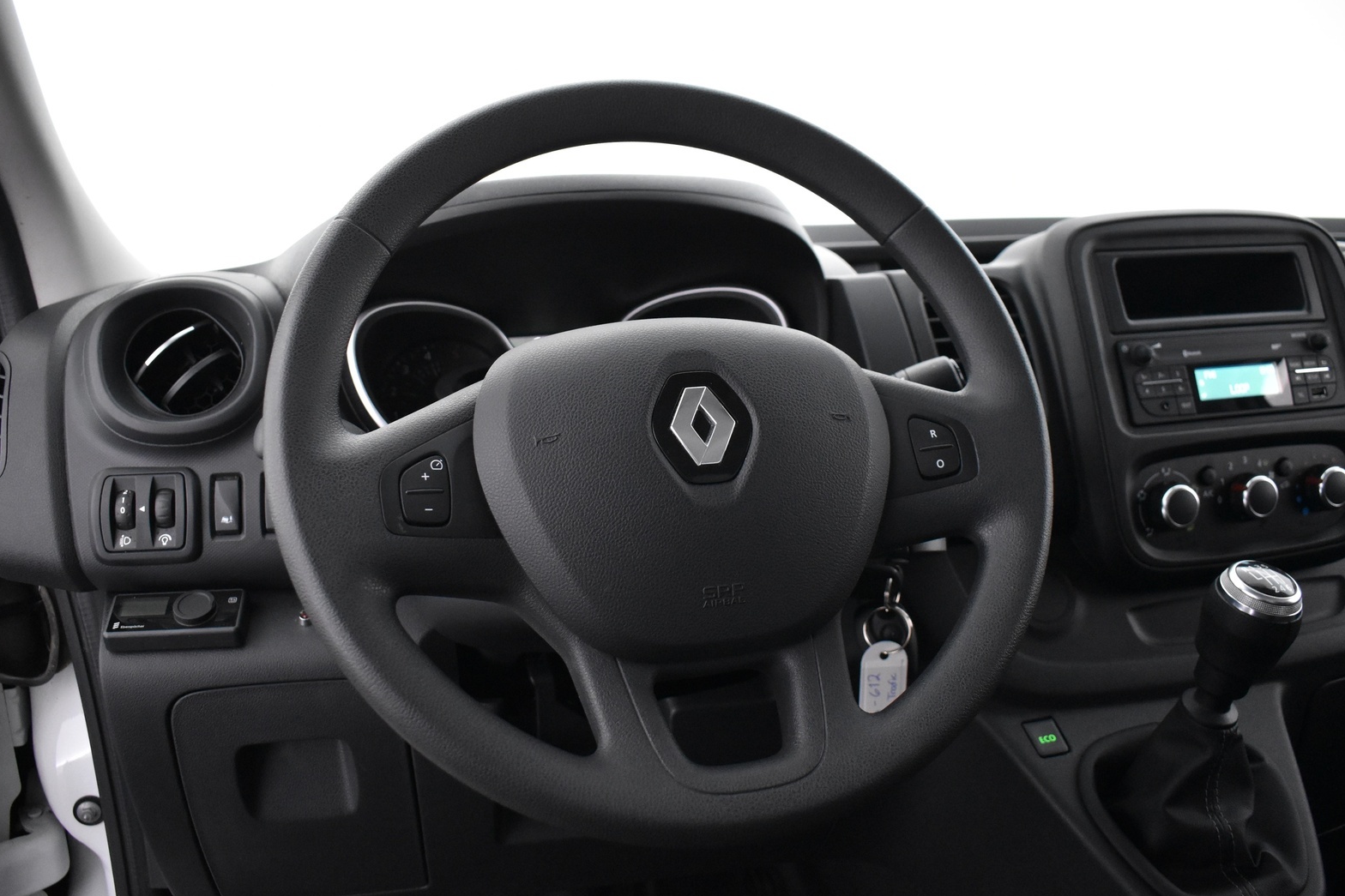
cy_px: 444
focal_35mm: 31
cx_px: 659
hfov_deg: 60.3
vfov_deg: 42.3
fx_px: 1158
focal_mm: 20
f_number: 3.8
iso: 3200
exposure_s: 1/30
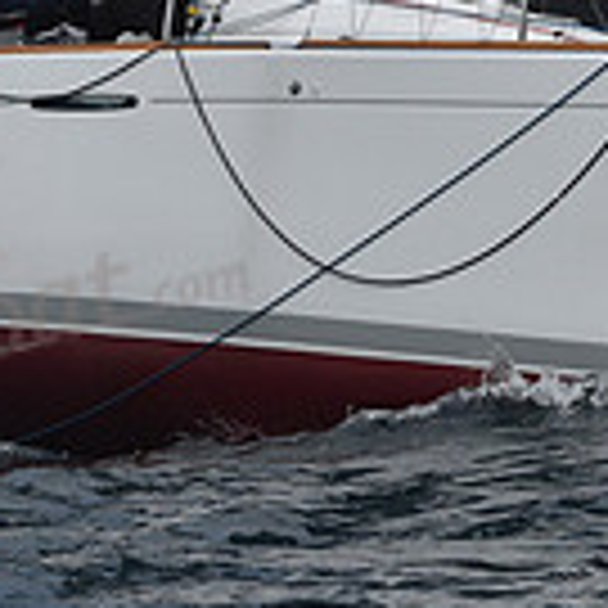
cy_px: 43
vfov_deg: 5.6
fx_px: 6220
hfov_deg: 5.6
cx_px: 486
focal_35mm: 313
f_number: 5.6
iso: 400
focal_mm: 86
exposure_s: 1/800
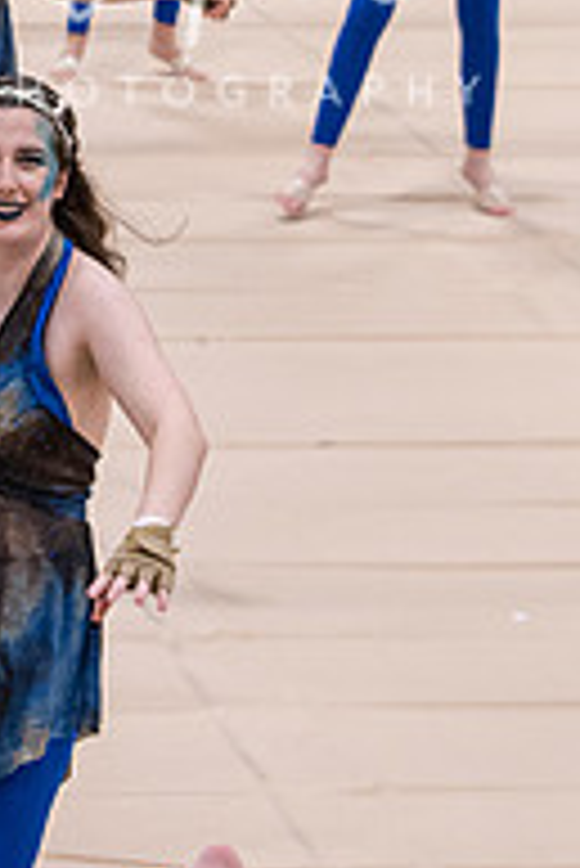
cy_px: 70
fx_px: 7574
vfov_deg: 6.5
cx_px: 38
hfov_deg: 4.4
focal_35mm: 314
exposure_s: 1/200
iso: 1600
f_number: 4
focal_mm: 82
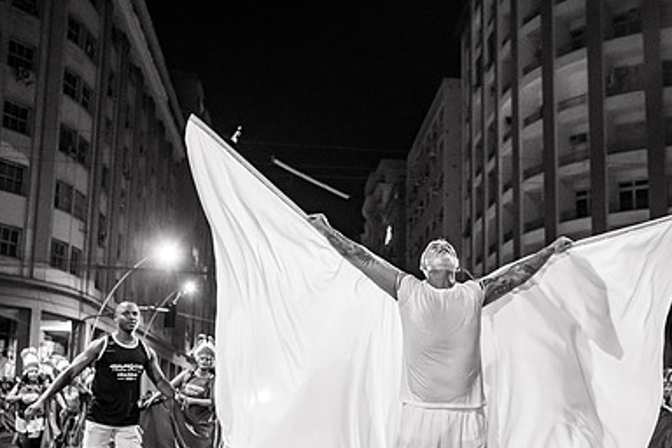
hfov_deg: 49.4
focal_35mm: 39
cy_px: 327
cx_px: 390
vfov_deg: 33.6
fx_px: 728
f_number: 1.8
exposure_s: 1/200
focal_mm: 24
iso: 2500
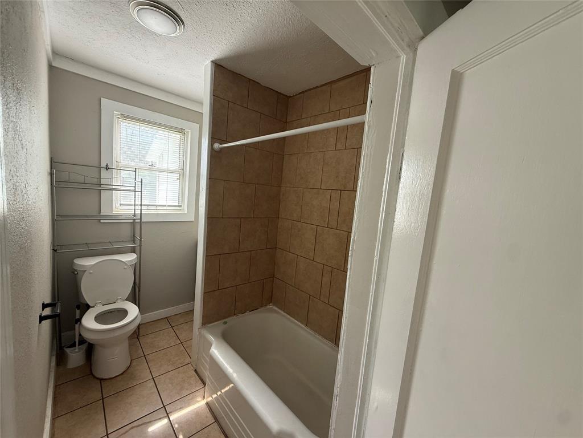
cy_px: 219
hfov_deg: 102.1
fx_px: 236
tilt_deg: -5.3
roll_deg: -5.0
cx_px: 292
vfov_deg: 85.7
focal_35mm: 14
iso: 200
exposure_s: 1/99
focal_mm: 2.22
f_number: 2.2
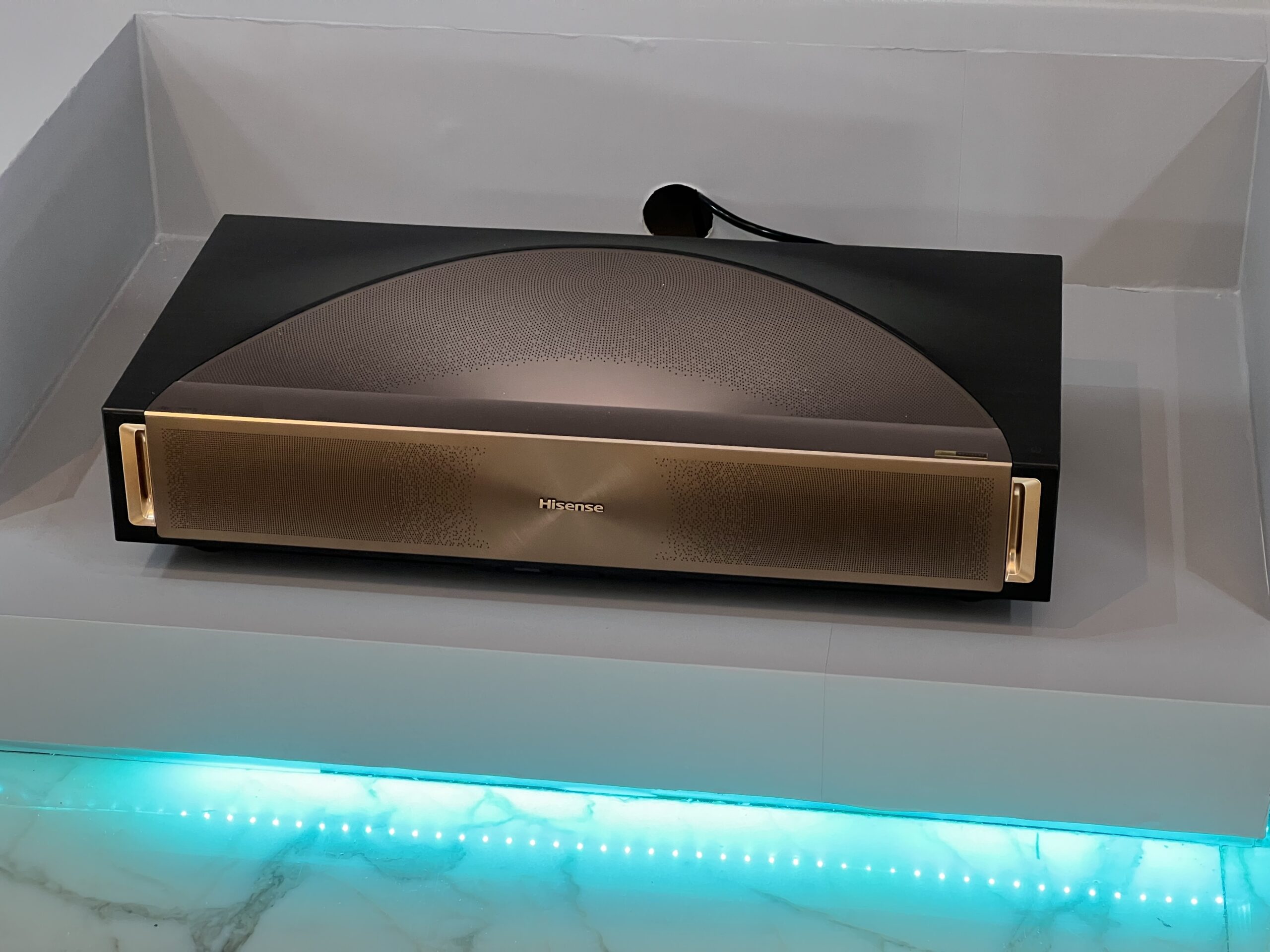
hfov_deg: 25.3
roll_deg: +0.1
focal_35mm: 77
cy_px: 476
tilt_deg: -29.2
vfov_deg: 19.1
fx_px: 2825
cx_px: 635
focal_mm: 9
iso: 320
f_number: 2.8
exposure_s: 1/60
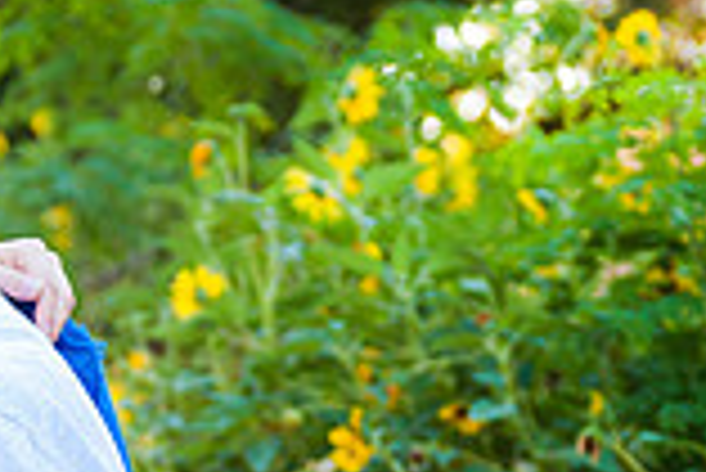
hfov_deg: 12.3
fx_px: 3258
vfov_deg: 8.3
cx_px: 229
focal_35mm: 166
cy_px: 445
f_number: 2.8
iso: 800
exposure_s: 1/640
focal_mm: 45
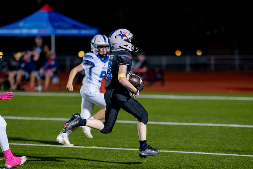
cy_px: 93
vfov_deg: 7.8
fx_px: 1238
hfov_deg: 11.7
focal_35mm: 176
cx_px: 123
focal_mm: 135
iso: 2000
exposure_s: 1/1000
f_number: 2
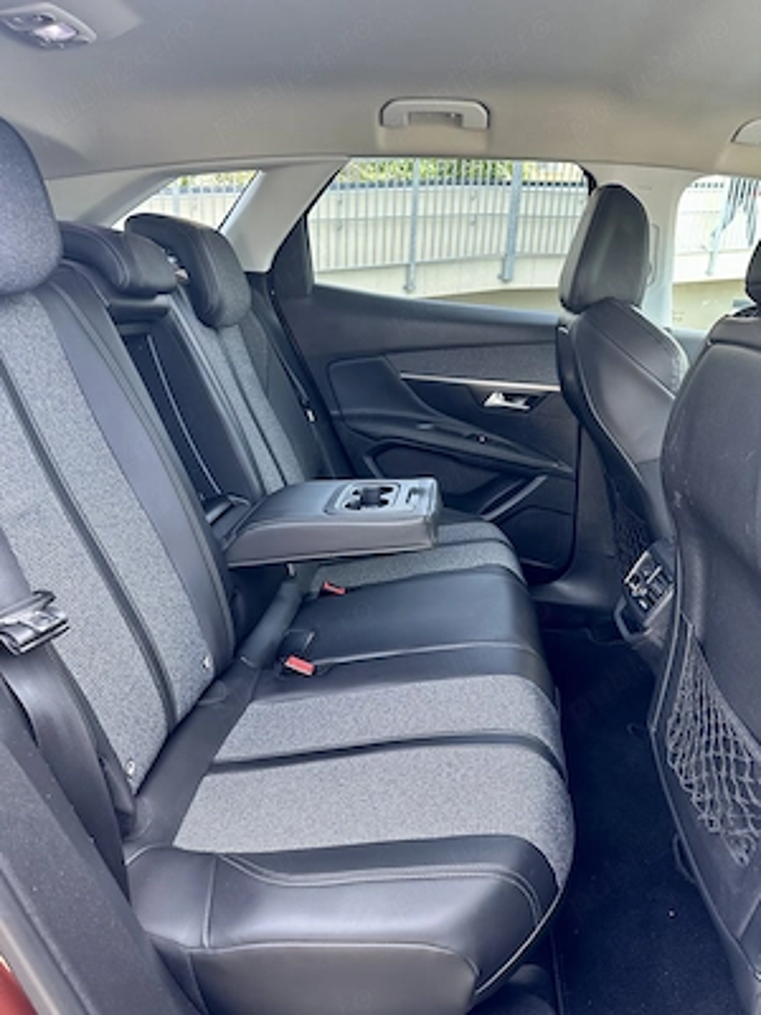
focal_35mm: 24
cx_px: 380
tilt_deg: -18.7
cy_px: 508
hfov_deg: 56.8
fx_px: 703
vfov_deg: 71.6
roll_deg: -1.9
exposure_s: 1/121
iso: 200
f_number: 1.78
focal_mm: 6.86
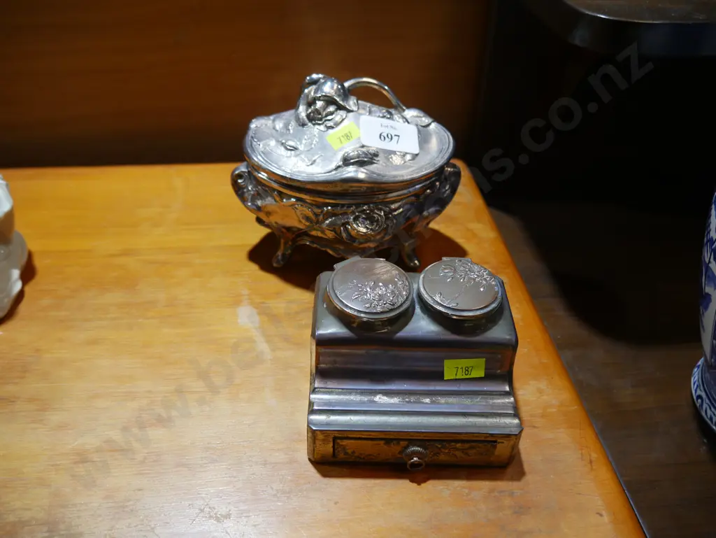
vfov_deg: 49.8
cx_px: 358
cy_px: 269
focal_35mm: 28
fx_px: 579
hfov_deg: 63.4
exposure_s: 1/60
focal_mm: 14
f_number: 3.5
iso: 250
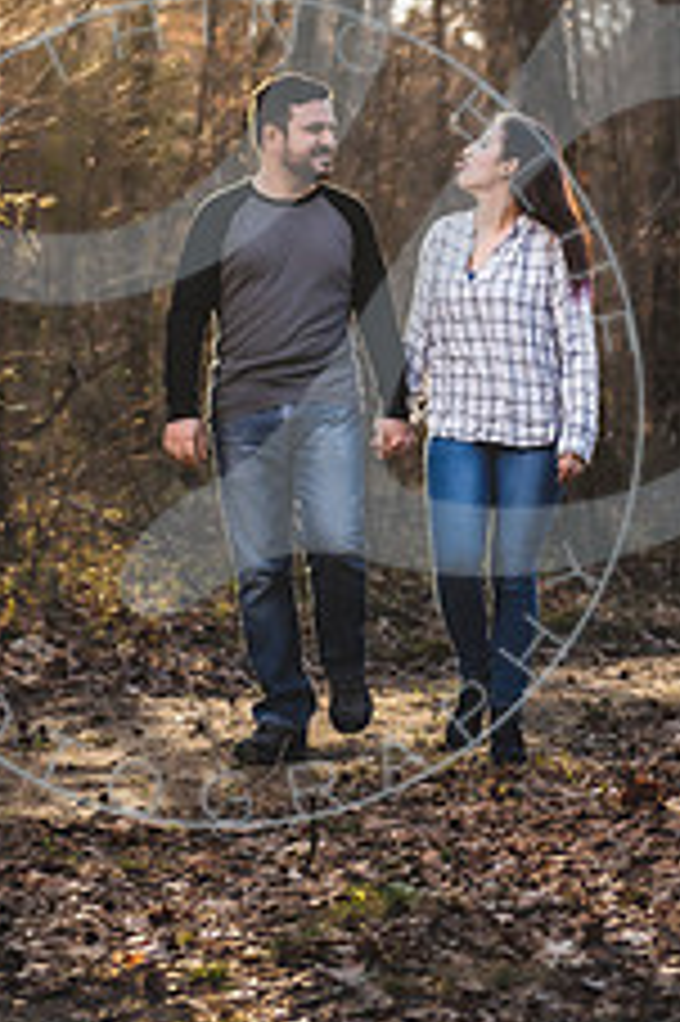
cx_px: 428
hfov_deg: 9.8
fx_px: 3944
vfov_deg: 14.6
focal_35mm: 139
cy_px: 68
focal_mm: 70
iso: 100
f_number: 2.8
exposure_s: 1/320
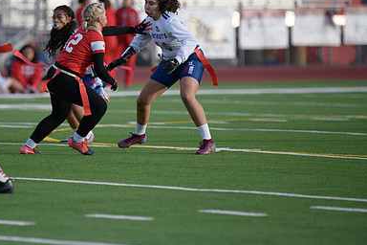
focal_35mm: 408
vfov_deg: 3.4
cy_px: 79
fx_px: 4159
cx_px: 113
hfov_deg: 5.1
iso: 450
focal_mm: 270
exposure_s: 1/3200
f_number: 2.8
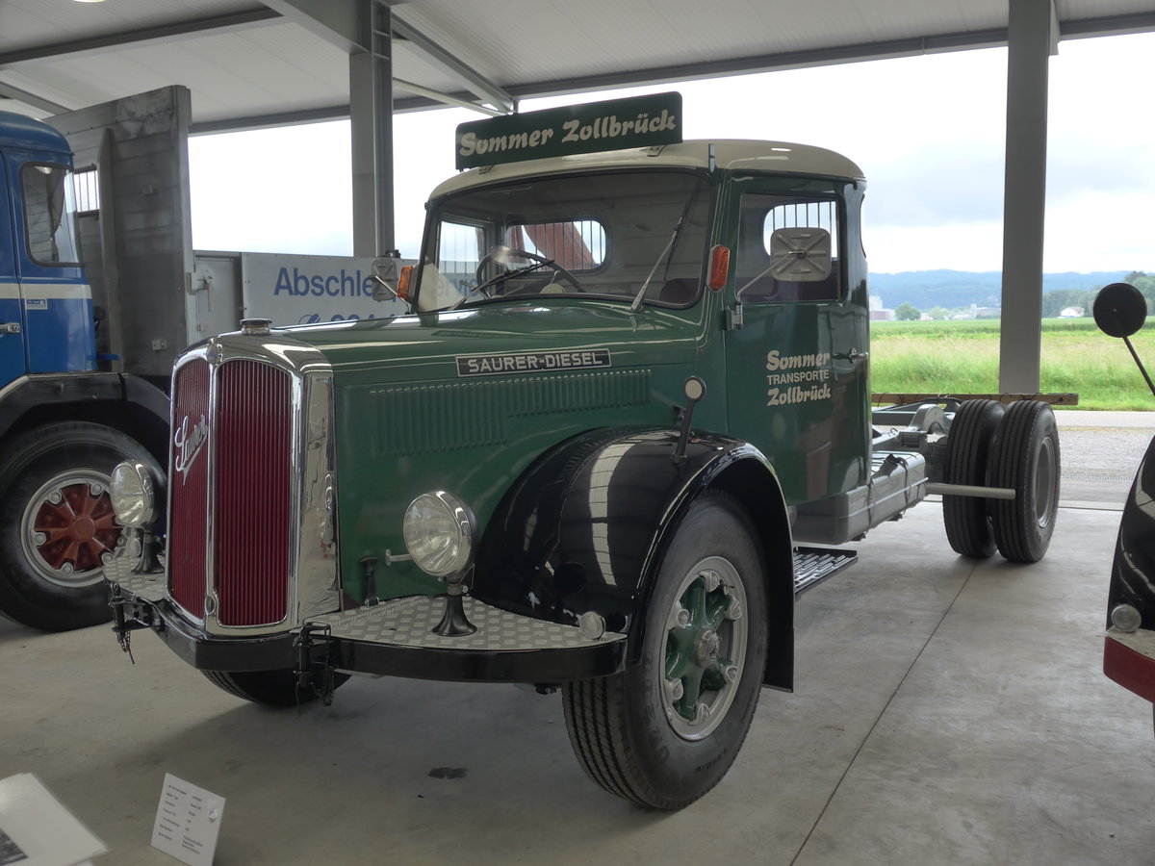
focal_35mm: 34
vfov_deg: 41.8
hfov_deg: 54.0
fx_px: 1134
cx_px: 578
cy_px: 433
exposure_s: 1/250
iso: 160
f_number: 2.3
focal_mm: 7
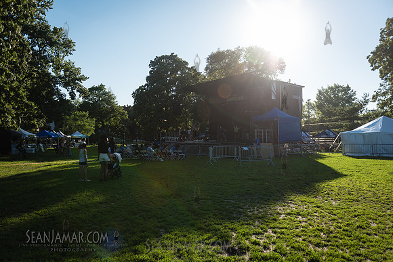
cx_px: 196
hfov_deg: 65.5
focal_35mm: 28
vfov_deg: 46.4
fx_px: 306
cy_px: 131
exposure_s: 1/4000
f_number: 2.8
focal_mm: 28
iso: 200
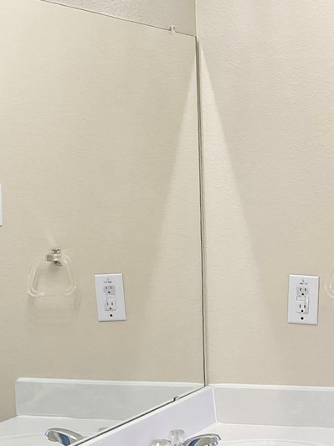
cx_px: 336
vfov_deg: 19.6
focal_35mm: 100
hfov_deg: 14.5
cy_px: 210
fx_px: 1286
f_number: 1.8
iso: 100
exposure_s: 1/120
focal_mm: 4.25
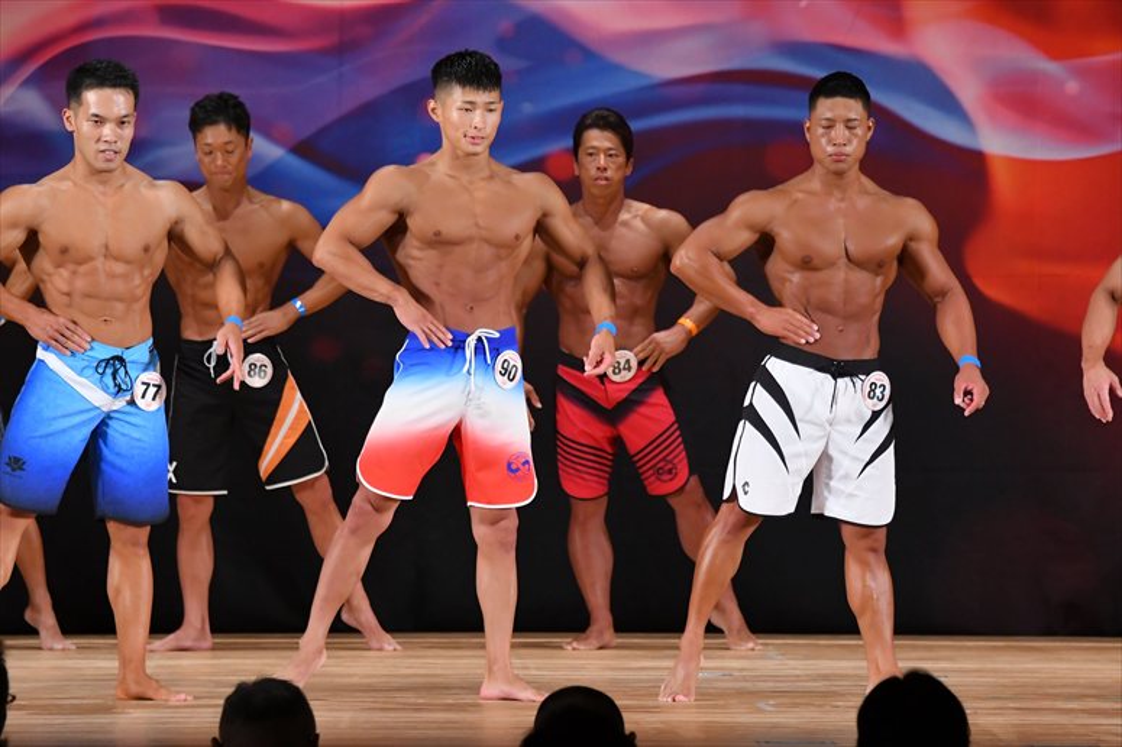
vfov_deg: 5.4
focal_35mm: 255
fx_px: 7944
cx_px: 561
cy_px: 374
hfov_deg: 8.1
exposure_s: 1/400
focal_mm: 170
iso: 3200
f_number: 5.6
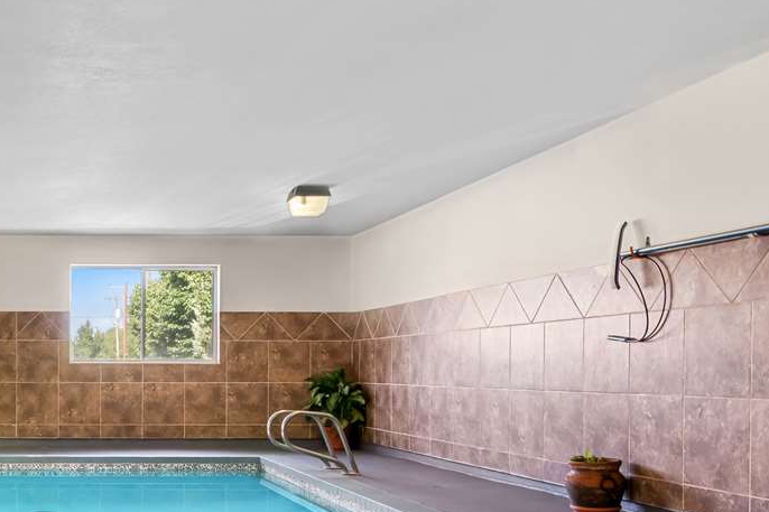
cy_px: 485
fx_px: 747
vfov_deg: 35.1
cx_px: 3
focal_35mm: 35
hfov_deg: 45.9
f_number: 10
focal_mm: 16
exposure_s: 1/1.67
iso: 250
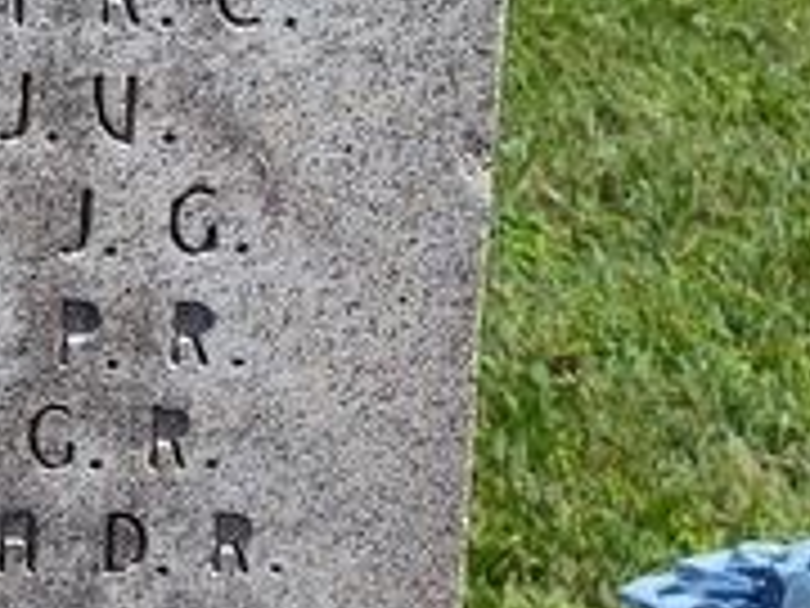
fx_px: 2387
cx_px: -243
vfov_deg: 14.3
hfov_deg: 18.0
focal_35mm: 102
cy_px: 50
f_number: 1.8
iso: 100
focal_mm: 5.56
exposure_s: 1/1748
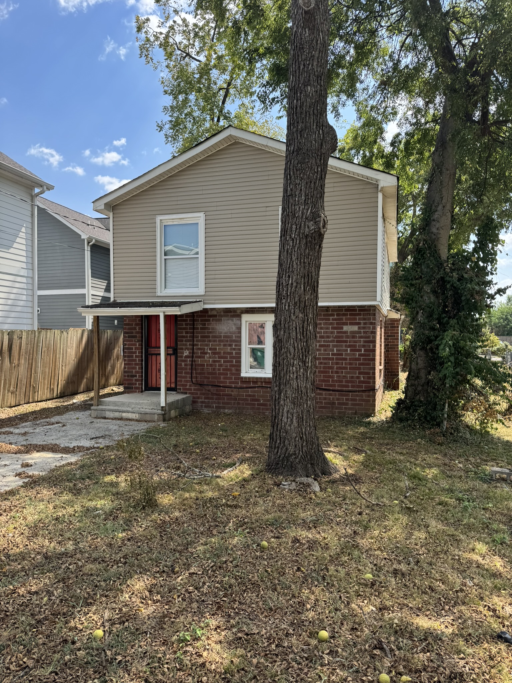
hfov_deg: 56.8
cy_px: 342
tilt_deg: -0.9
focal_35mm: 24
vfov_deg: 71.6
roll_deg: +0.3
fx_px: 473
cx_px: 256
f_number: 1.78
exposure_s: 1/1131
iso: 80
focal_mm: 6.76
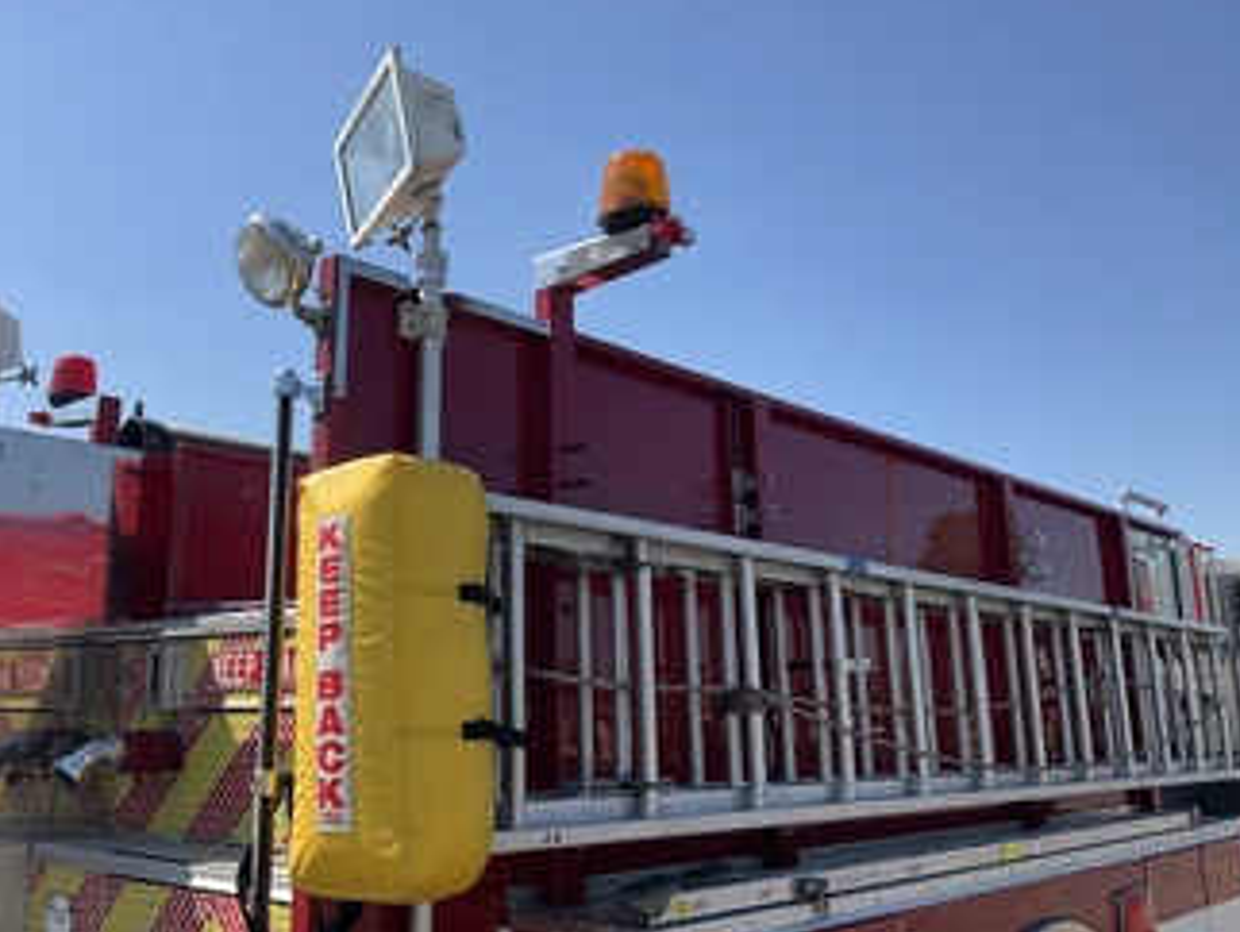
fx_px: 1291
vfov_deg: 39.5
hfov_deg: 50.9
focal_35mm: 36
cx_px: 485
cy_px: 374
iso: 25
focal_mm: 3
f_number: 1.8
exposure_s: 1/1577
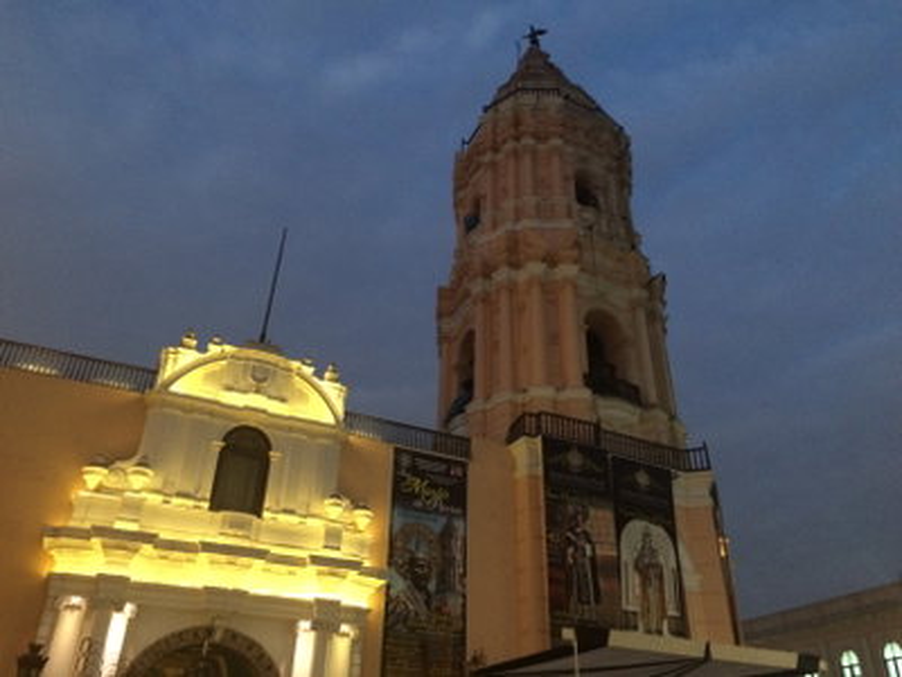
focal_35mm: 29
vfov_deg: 48.2
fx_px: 756
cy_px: 338
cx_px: 451
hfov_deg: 61.7
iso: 320
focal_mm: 4.15
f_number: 2.2
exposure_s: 1/15
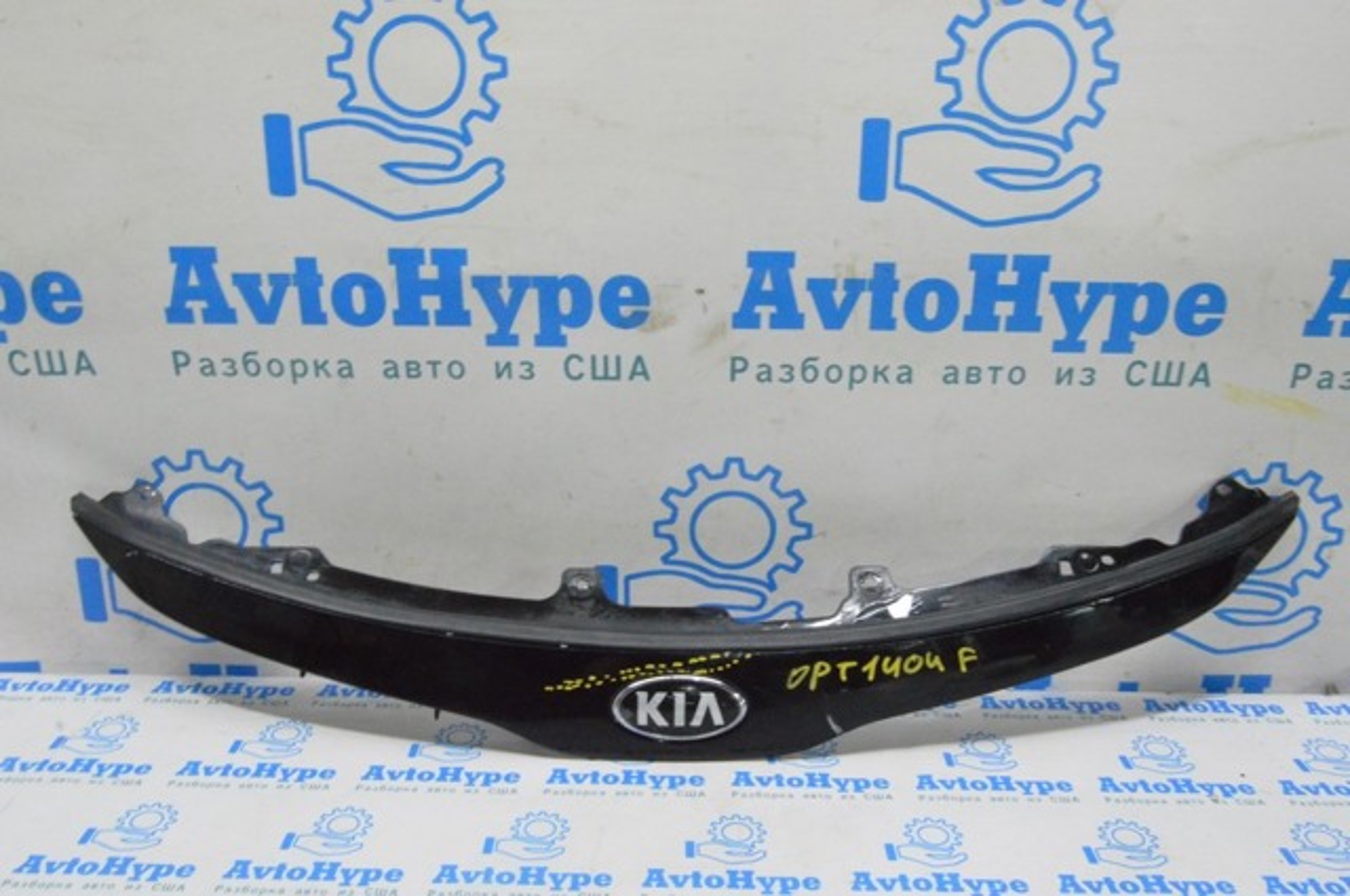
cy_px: 448
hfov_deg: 57.3
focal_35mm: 33
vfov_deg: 39.9
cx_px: 675
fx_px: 1236
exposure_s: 1/20
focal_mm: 22
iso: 6400
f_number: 20
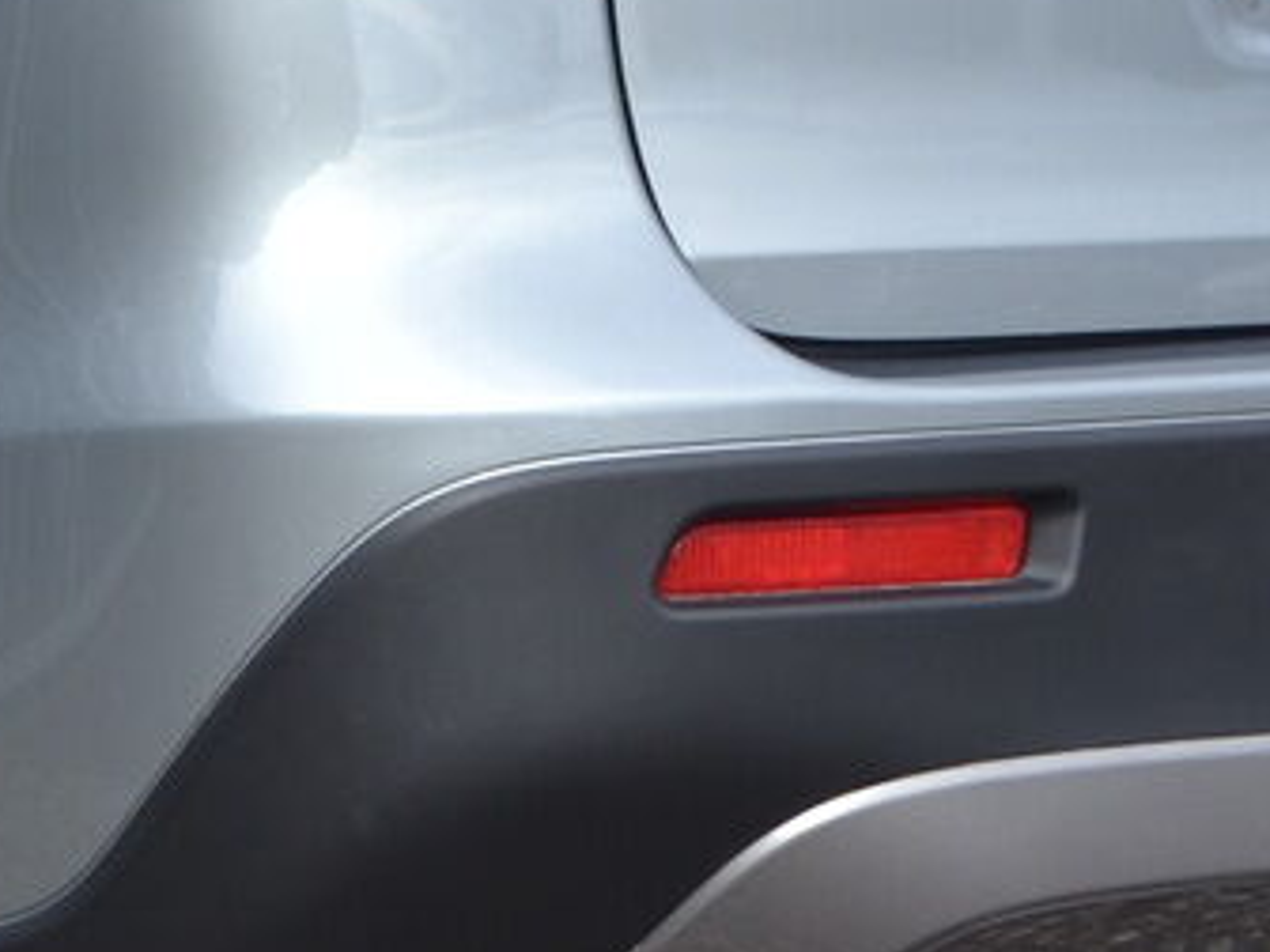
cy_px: -57
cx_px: -178
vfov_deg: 5.8
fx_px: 9383
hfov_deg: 7.7
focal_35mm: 256
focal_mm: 31
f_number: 6.3
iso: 100
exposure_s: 1/160
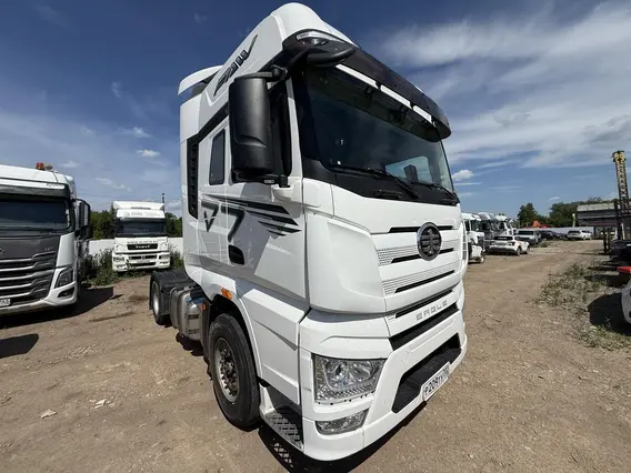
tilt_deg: +1.9
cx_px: 316
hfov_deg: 102.1
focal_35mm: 14
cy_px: 236
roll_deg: +1.3
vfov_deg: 85.7
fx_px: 255
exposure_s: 1/6173
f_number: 2.2
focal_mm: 2.22
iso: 40
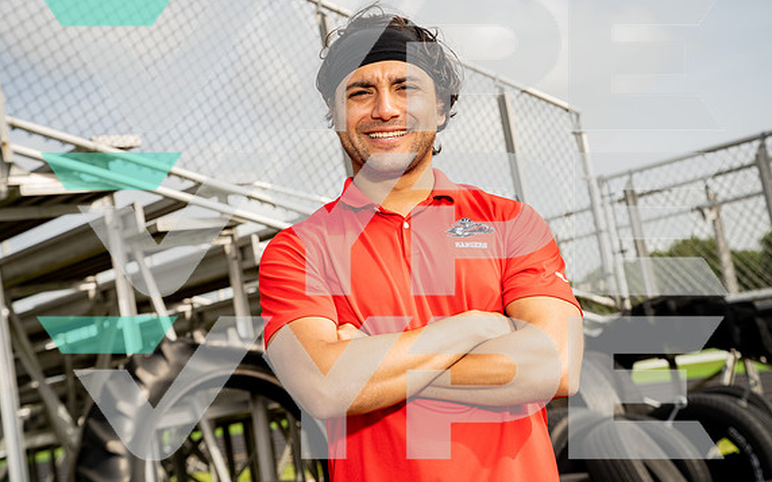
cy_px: 225
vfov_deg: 21.6
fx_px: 1262
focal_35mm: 60
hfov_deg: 34.0
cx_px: 385
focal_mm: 58
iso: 100
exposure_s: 1/250
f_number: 5.6
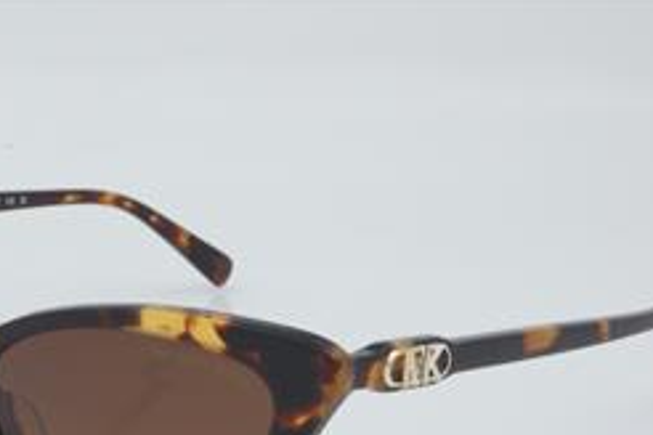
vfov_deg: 11.2
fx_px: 2213
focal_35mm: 122
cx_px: 204
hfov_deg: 16.7
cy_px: 345
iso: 100
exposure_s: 1/3
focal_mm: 50
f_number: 32
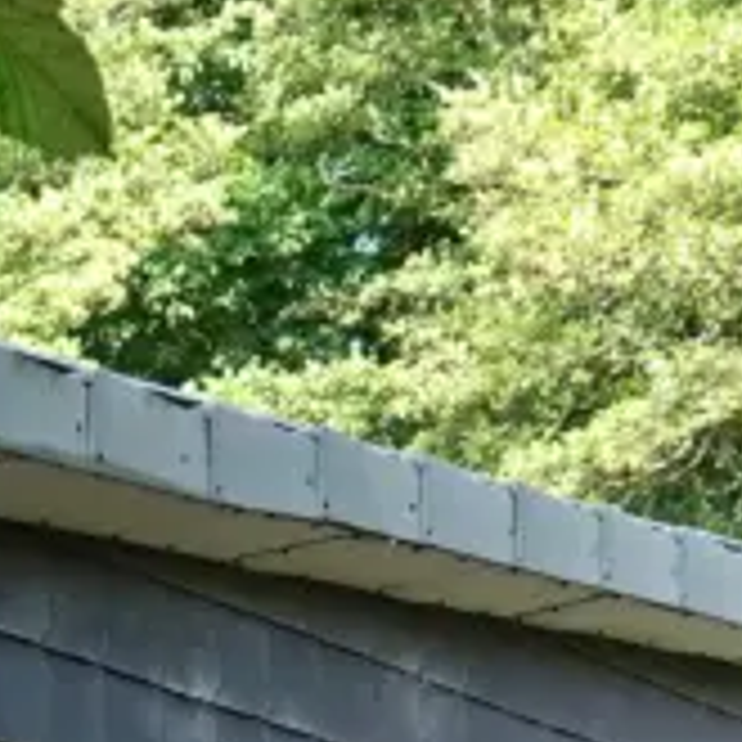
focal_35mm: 161
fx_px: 3904
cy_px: 1421
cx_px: -553
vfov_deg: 10.1
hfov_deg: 10.3
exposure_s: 1/250
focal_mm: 9.63
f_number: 2.5
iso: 100
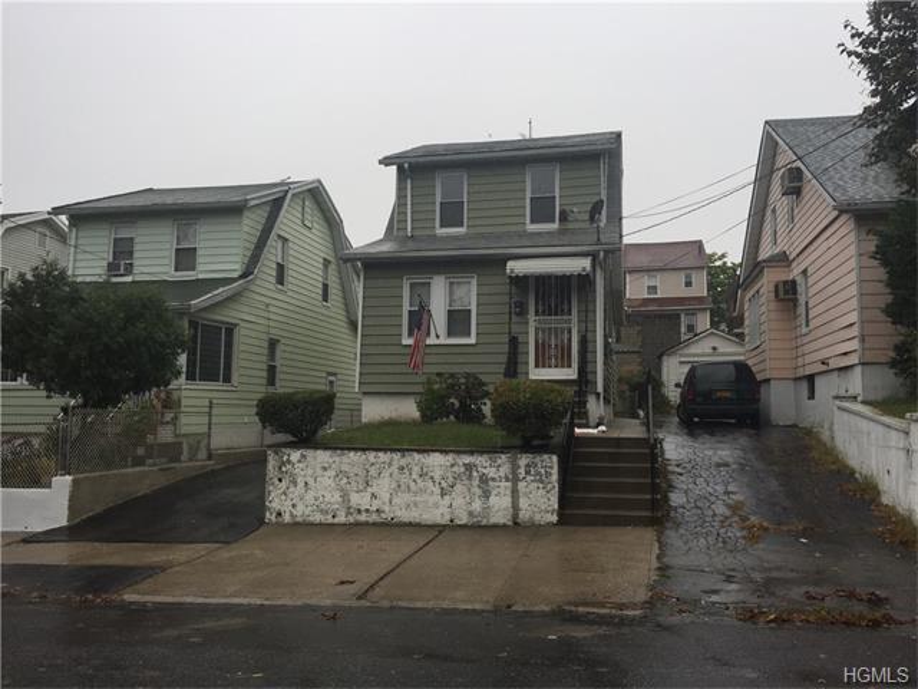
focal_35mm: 29
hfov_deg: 61.7
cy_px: 344
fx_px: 769
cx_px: 459
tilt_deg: +6.4
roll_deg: -1.6
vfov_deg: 48.2
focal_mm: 4.15
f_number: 2.2
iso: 32
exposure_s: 1/344
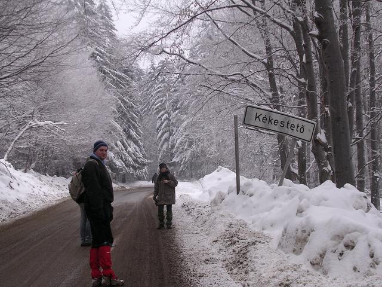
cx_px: 191
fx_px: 739
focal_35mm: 67
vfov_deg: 21.9
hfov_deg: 29.0
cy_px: 144
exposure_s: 1/228
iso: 100
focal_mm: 10.2
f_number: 3.6
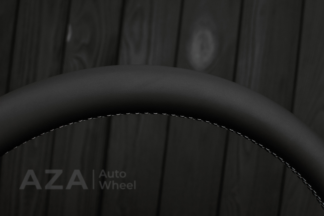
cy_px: 108
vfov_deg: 25.8
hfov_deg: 37.8
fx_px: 472
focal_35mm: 52
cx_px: 162
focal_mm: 35
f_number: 6.3
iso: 500
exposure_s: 1/125
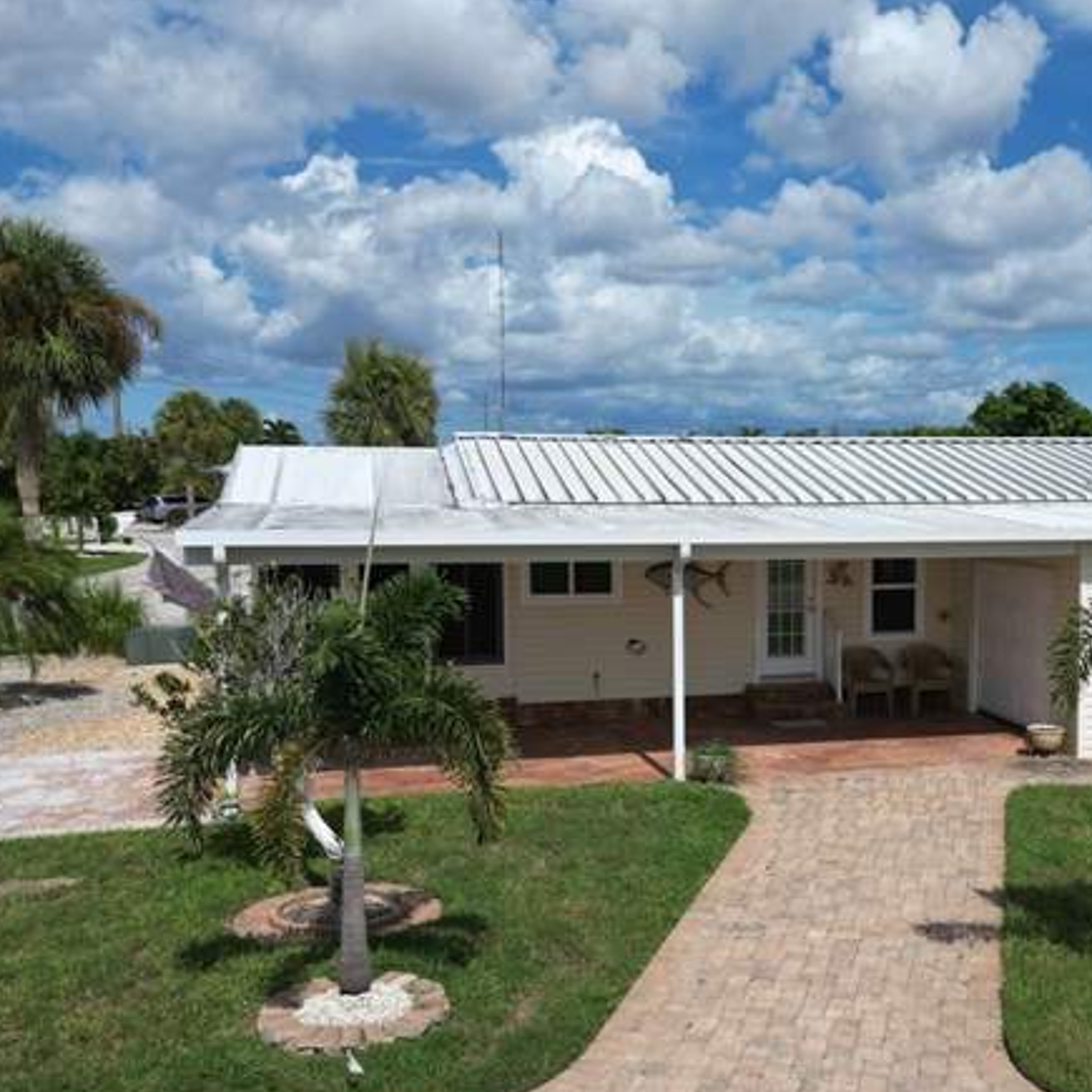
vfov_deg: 42.7
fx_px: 1392
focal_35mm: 39
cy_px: 628
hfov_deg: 41.9
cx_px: 786
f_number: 1.7
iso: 110
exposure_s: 1/5000
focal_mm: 6.72
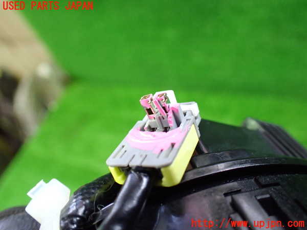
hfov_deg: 60.0
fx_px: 266
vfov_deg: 46.8
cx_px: 154
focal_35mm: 30
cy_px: 115
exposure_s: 1/40
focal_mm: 5.4
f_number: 2.3
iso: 800
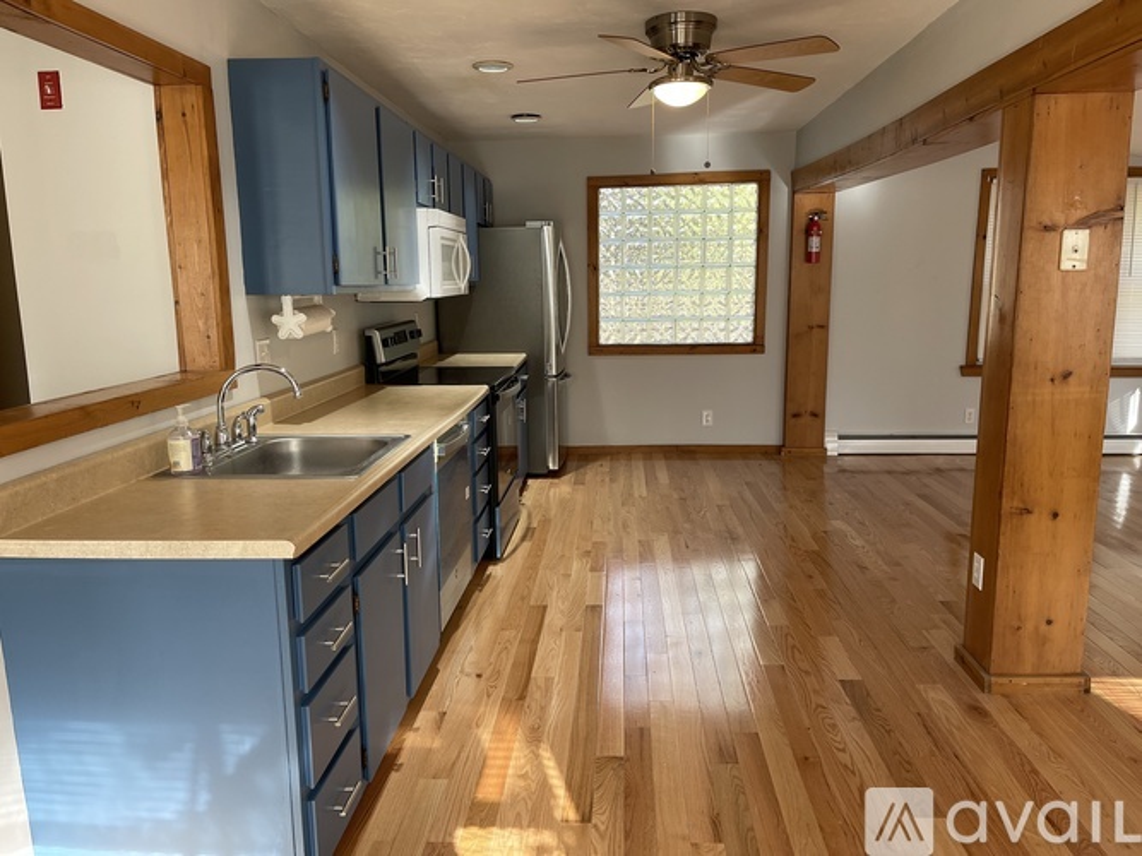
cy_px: 428
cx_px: 571
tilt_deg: -10.3
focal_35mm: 25
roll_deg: +1.0
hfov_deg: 69.4
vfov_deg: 54.9
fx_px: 825
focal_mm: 5.1
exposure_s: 1/120
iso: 100
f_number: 1.6
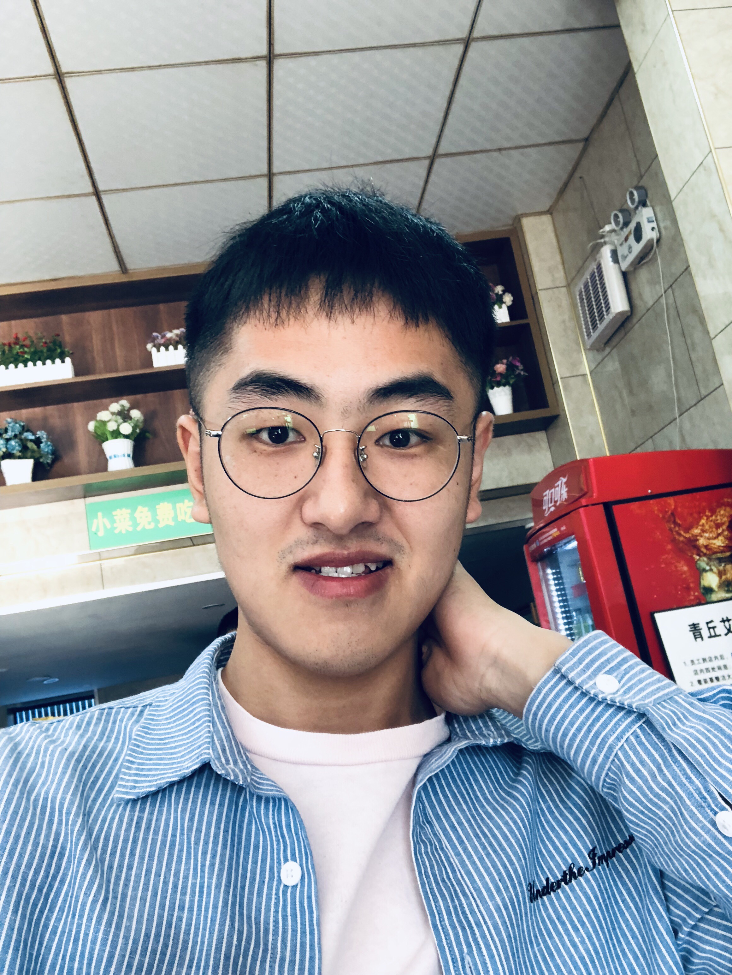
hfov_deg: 44.2
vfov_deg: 56.8
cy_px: 488
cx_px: 366
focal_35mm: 32
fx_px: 901
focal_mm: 2.87
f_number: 2.2
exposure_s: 1/60
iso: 100
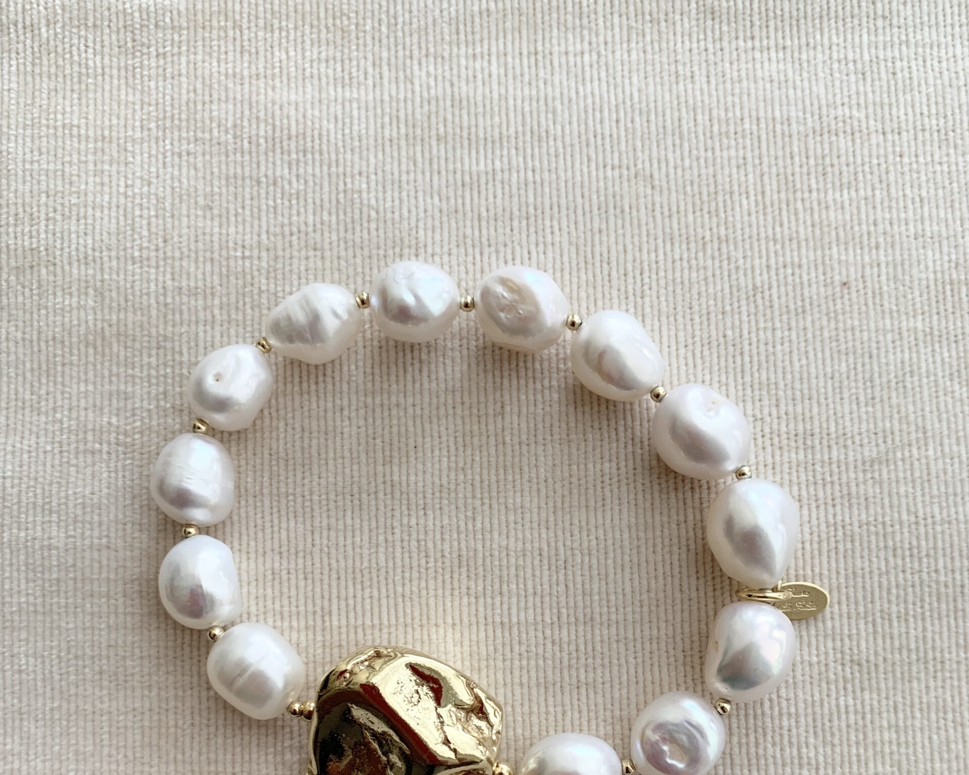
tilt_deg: -84.4
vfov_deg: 41.7
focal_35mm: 34
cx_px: 486
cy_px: 608
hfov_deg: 52.8
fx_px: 975
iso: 100
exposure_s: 1/90
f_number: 1.8
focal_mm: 4.25
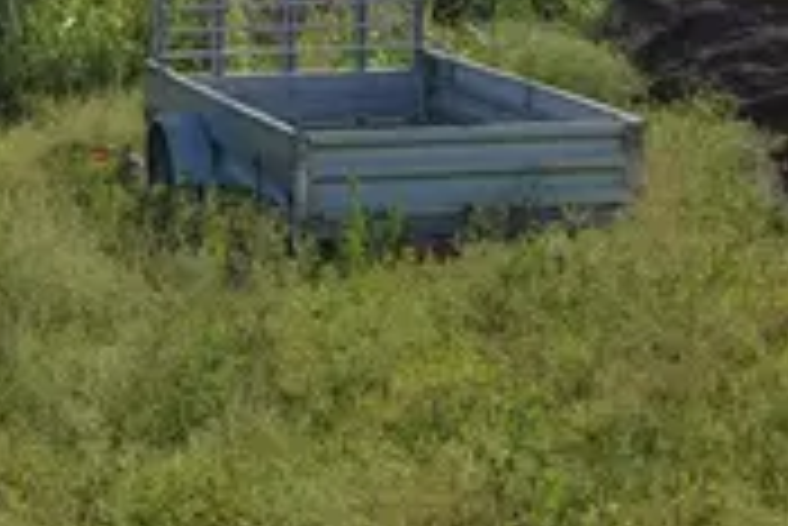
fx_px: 2848
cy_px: 27
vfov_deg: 10.5
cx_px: -108
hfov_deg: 15.3
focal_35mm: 130
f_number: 9
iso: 200
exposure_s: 1/320
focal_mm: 38
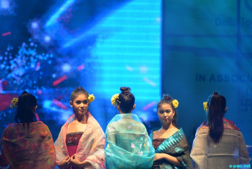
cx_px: 126
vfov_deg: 4.6
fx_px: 2101
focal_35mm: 300
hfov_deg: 6.9
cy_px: 84
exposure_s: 1/320
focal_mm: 300
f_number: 5.6
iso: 1600
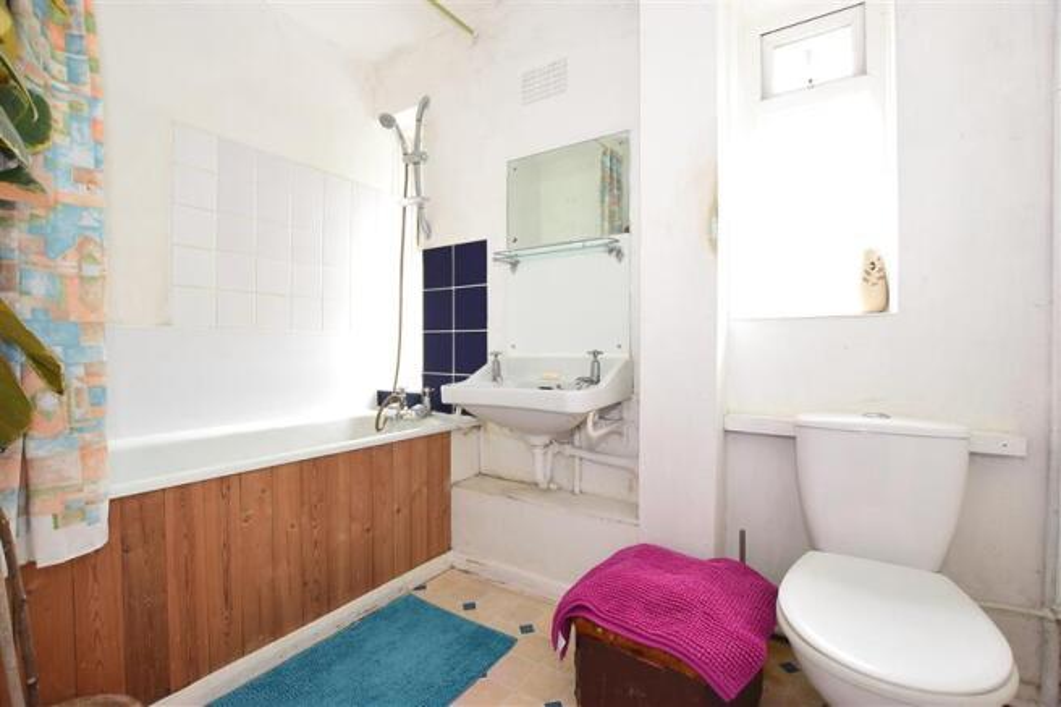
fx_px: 442
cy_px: 354
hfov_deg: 100.4
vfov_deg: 77.3
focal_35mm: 15
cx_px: 530
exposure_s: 1/40
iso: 400
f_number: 5.6
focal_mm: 10
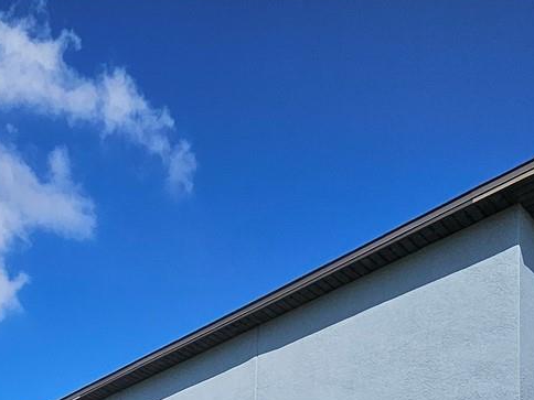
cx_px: 90
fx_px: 663
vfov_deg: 23.7
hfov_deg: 41.5
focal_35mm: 43
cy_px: 652
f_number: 2.2
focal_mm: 1.7
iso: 32
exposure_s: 1/2534
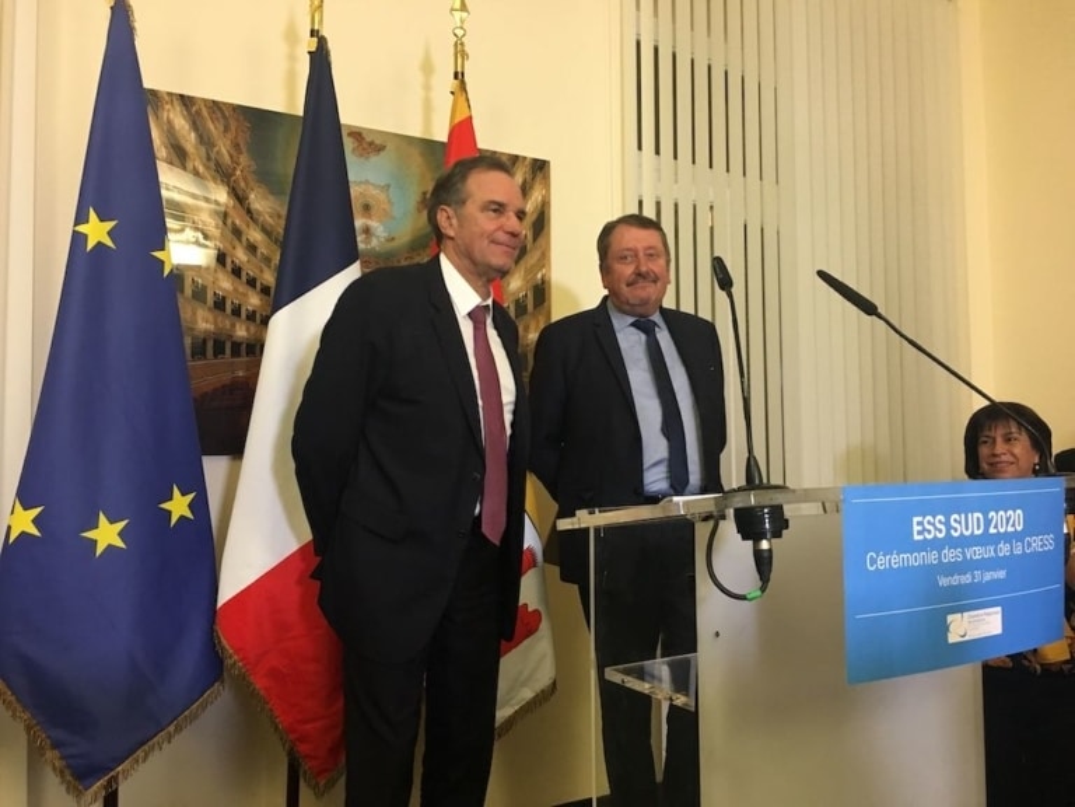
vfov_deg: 48.2
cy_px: 404
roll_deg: +0.1
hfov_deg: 61.7
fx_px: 901
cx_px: 538
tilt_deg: +2.5
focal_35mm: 29
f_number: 2.2
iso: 200
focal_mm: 4.15
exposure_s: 1/25
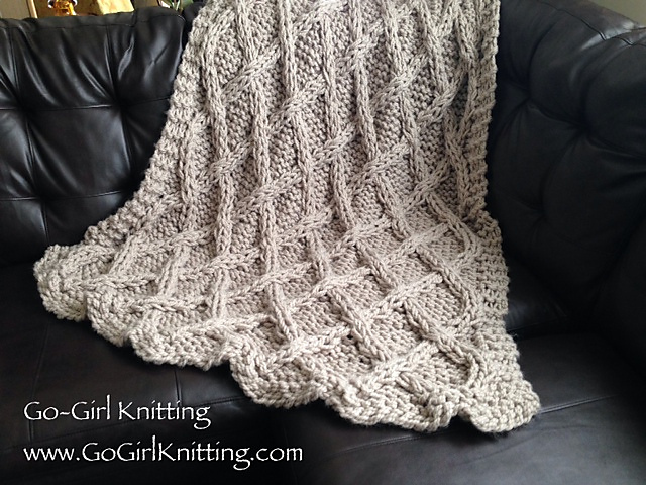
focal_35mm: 33
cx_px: 323
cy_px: 242
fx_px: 616
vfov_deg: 42.9
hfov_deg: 55.4
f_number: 2.4
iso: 125
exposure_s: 1/20
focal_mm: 4.12
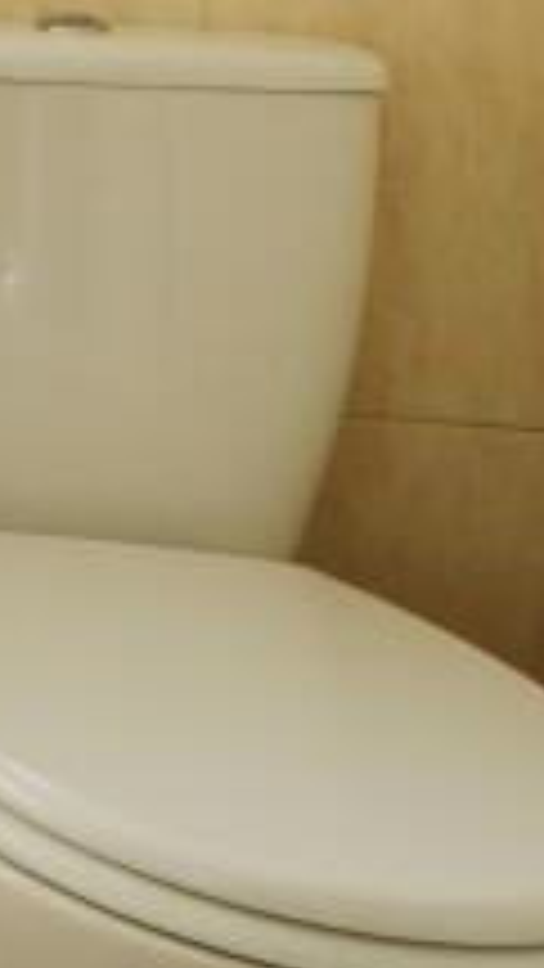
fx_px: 1923
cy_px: -52
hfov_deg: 11.5
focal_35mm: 75
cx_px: -958
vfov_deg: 26.4
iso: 160
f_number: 8
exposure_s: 1/40
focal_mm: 10
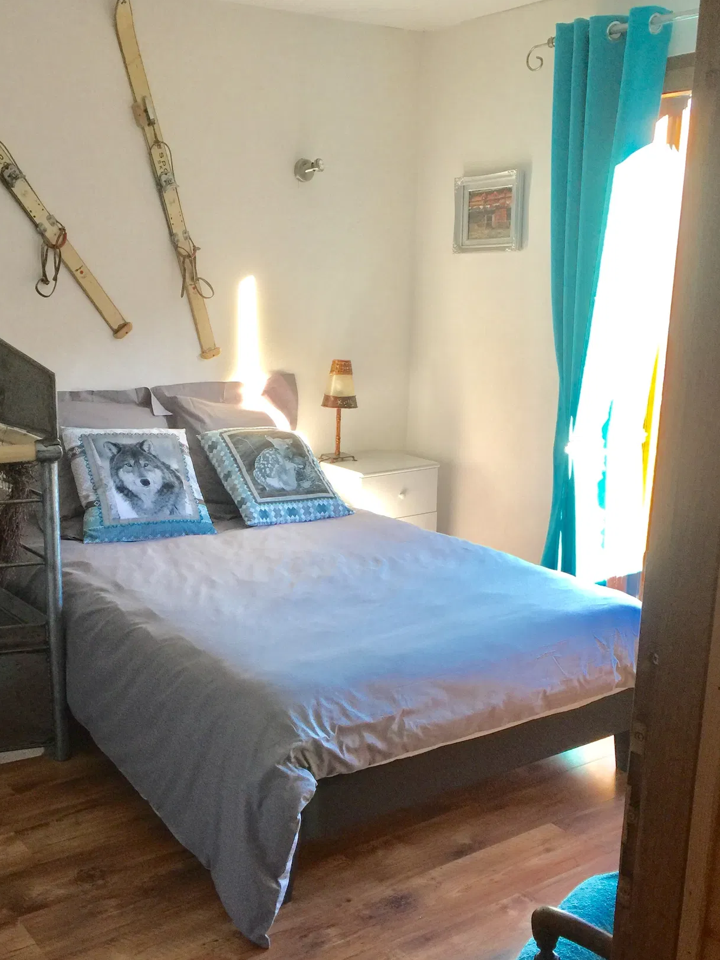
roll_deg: -0.3
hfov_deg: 37.5
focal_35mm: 38
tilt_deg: -14.3
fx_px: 1054
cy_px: 571
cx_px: 269
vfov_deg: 48.7
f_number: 2.2
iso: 64
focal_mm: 4.15
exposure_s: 1/33
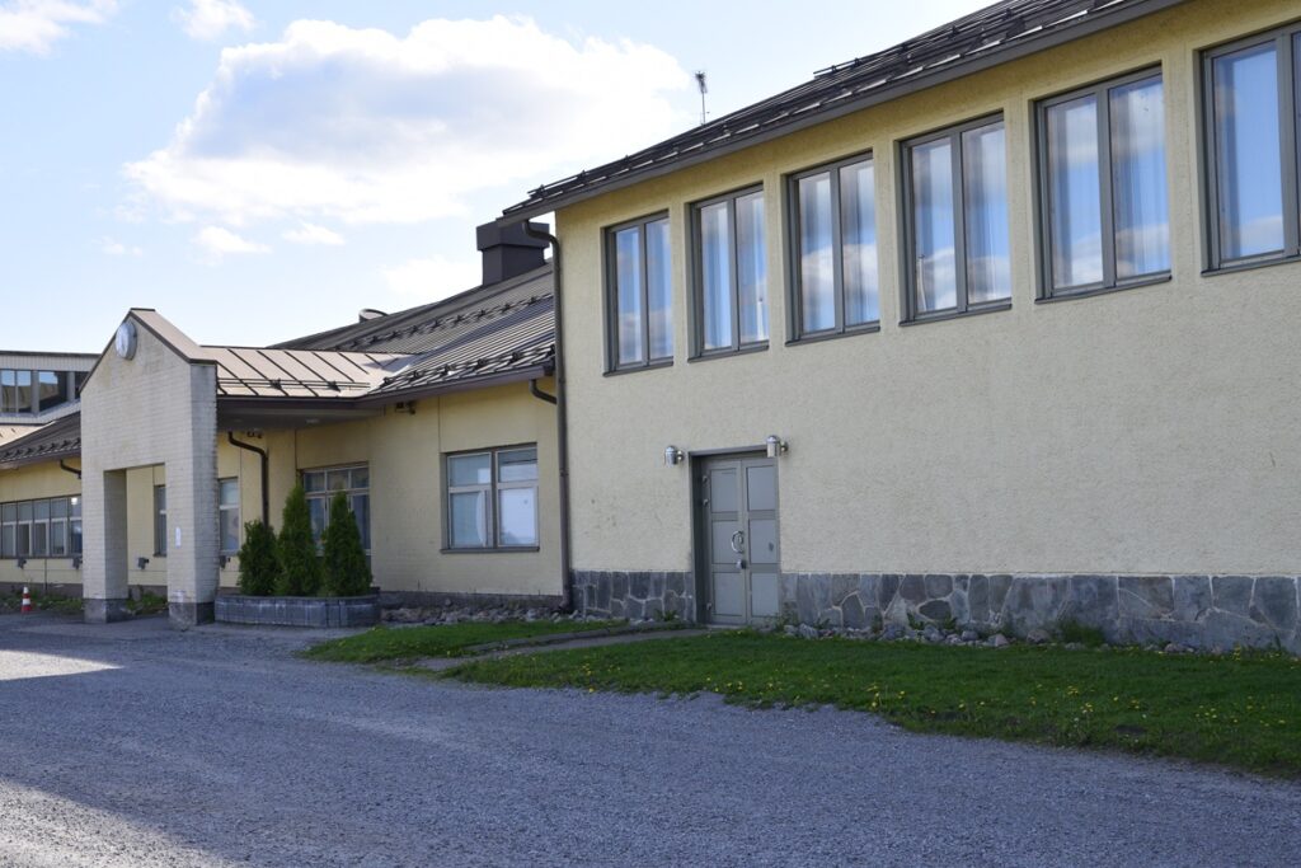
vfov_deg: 29.0
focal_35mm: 46
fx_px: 1681
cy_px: 434
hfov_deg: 42.3
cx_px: 650
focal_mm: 31
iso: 400
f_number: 11
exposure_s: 1/400
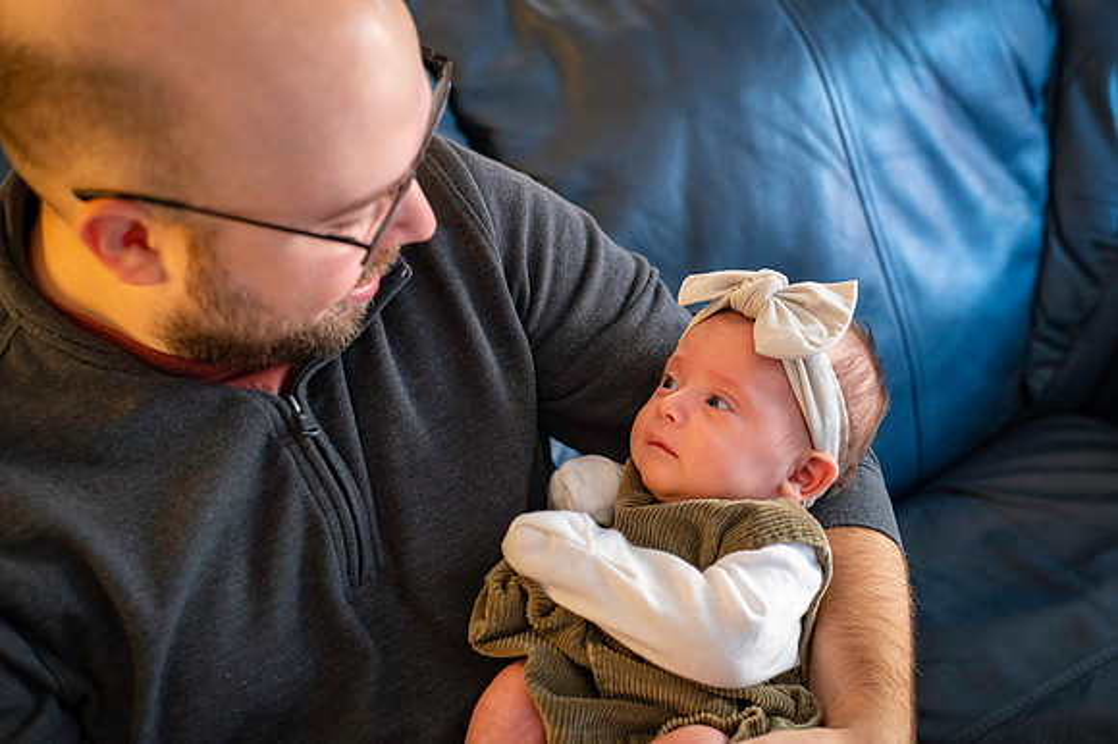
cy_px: 372
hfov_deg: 39.6
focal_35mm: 50
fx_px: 1552
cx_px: 559
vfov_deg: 27.0
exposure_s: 1/60
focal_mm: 50
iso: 3200
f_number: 3.2
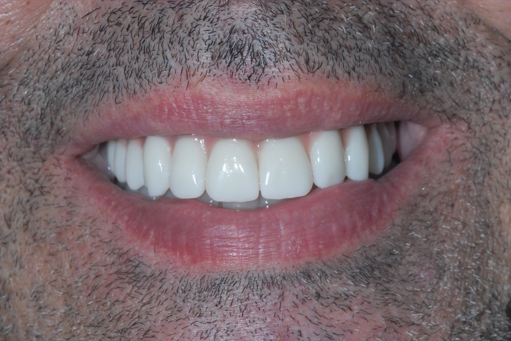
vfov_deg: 8.7
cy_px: 170
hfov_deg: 13.0
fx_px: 2235
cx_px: 256
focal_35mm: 158
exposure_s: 1/60
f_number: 22
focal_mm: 105
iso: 400
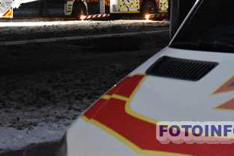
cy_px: 17
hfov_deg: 13.1
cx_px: 131
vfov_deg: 8.7
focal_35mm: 157
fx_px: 1021
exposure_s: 1/80
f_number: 5
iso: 12800
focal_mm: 58
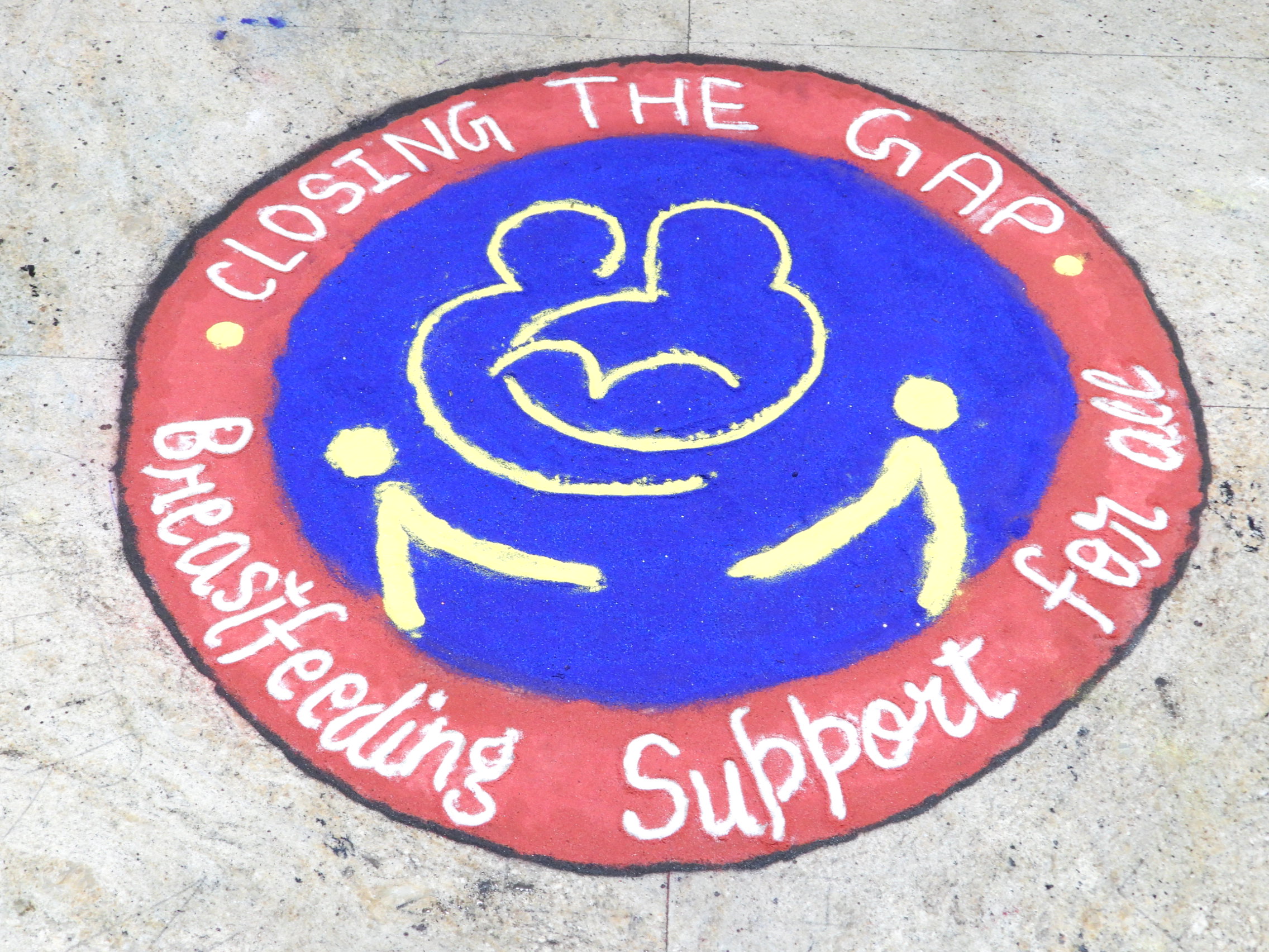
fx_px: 1613
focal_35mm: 44
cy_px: 476
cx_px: 634
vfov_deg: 32.9
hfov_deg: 42.9
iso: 500
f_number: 3.2
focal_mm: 7.9
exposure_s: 1/8
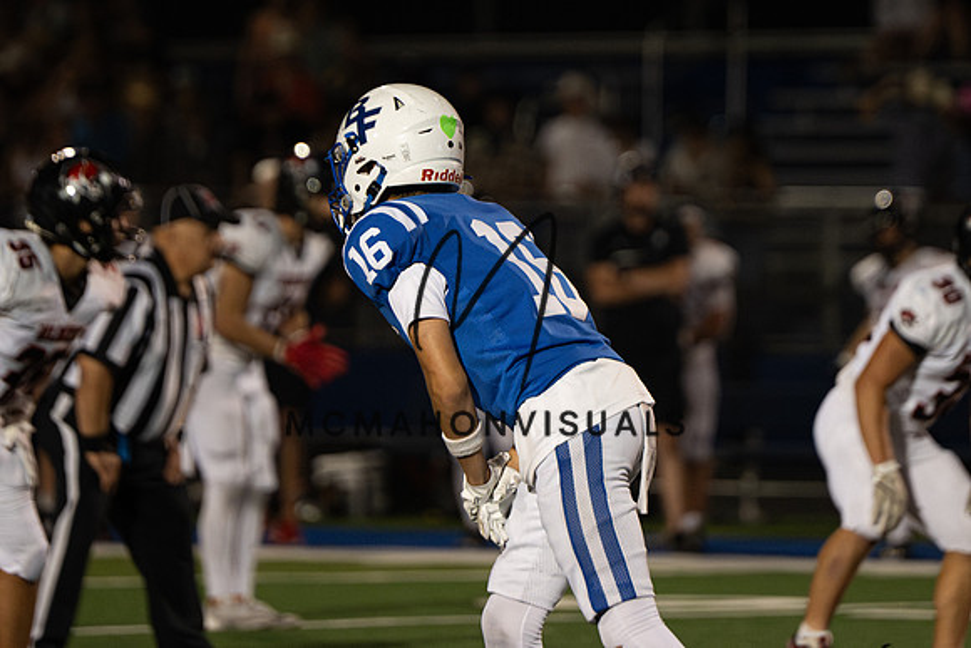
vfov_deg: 3.1
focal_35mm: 449
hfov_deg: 4.6
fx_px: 12123
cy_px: 270
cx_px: 542
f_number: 2.8
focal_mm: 200
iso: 2500
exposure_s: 1/1000
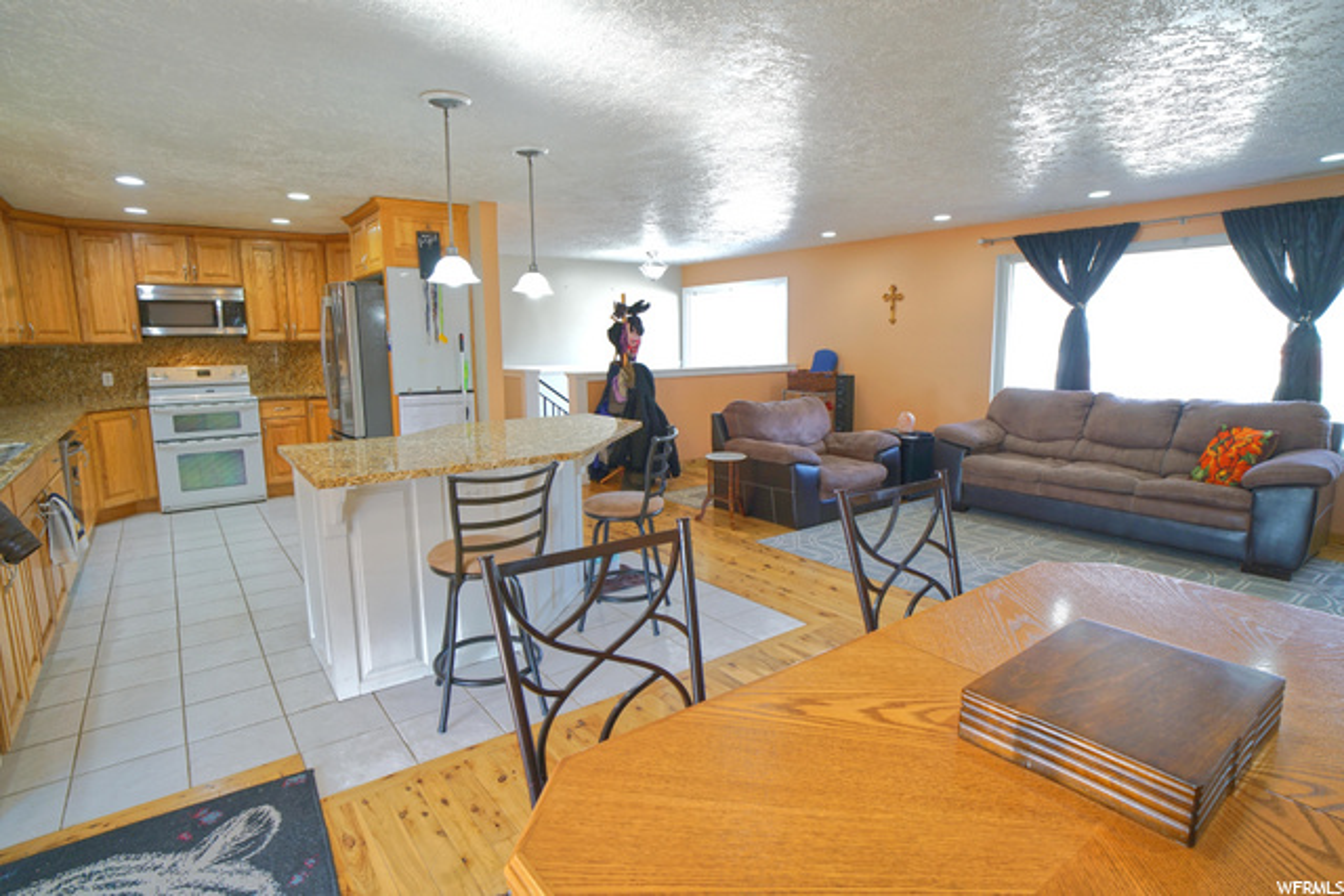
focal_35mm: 18
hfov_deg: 90.0
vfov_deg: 67.4
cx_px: 672
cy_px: 448
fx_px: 672
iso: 400
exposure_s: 1/15
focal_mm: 18
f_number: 7.1
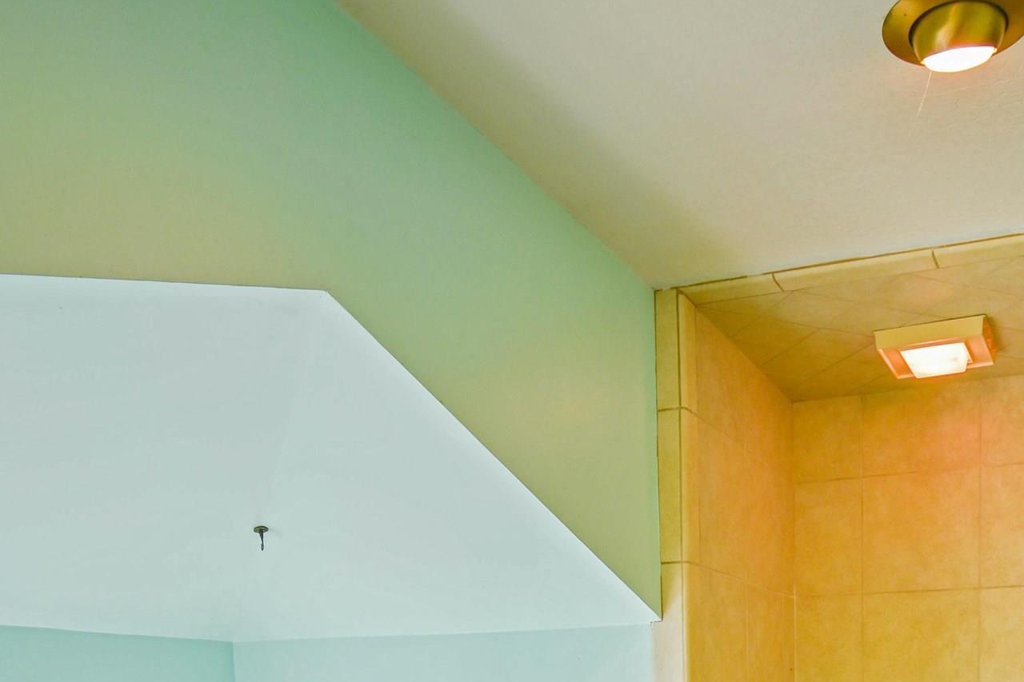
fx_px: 1024
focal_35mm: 36
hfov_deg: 51.9
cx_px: 704
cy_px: 795
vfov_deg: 31.5
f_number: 4.5
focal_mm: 10
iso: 125
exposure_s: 1/80
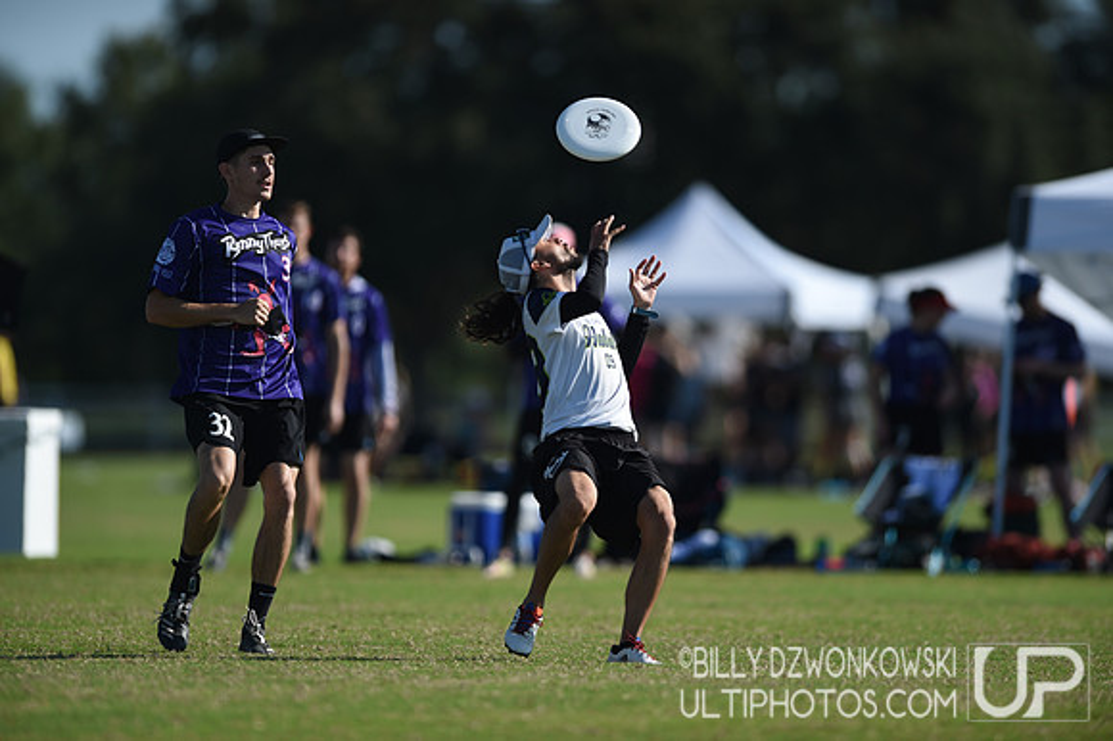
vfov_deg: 3.4
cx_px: 556
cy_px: 370
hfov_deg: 5.2
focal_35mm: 400
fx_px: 12359
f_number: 3.5
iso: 100
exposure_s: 1/2500
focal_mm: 400
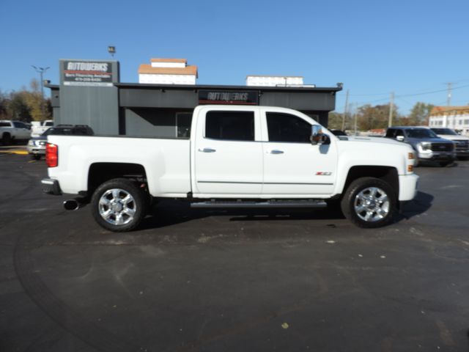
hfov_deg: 71.6
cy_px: 176
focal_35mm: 24
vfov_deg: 56.8
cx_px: 234
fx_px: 325
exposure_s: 1/1600
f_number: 3.3
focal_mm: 4.3
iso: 80
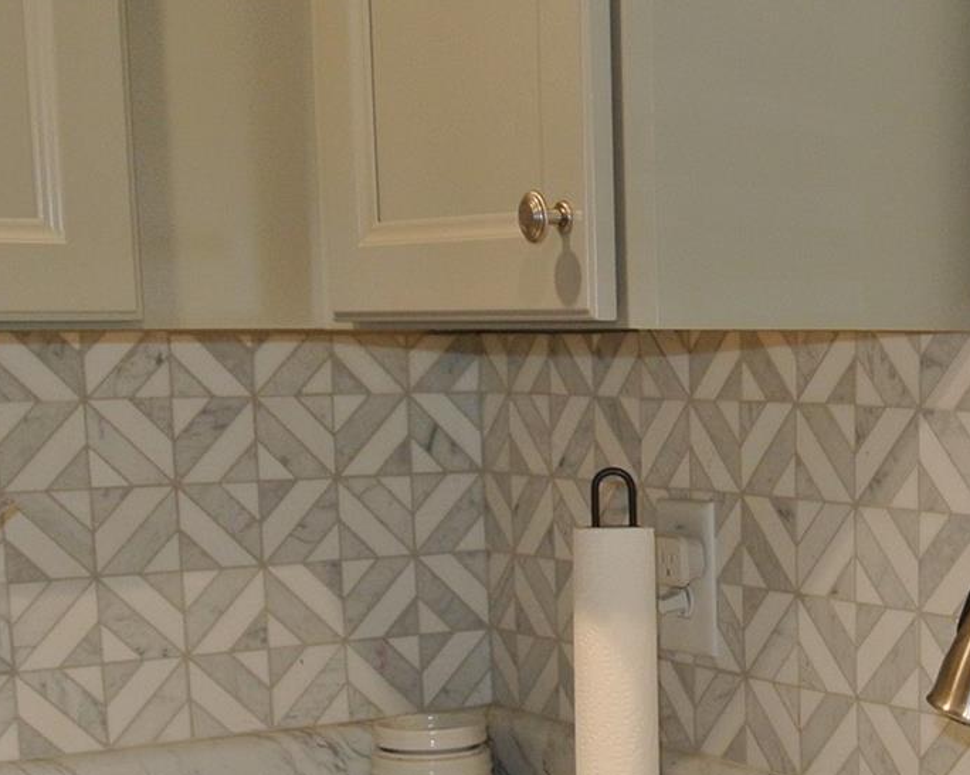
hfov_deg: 23.7
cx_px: 1030
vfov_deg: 19.3
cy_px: 846
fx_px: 2182
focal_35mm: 76
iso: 320
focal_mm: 10
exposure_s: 1/60
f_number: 3.5
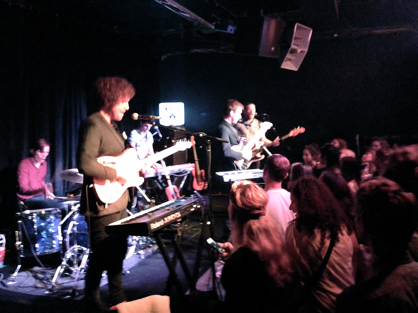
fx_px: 398
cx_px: 209
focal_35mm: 33
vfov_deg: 42.9
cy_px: 156
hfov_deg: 55.4
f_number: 2.4
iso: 1600
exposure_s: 1/15
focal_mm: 4.13
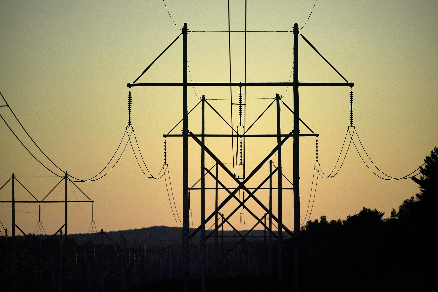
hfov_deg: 6.9
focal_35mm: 300
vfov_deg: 4.6
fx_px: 3650
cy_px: 146
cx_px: 219
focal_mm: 300
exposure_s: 1/4000
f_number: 5.6
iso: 500
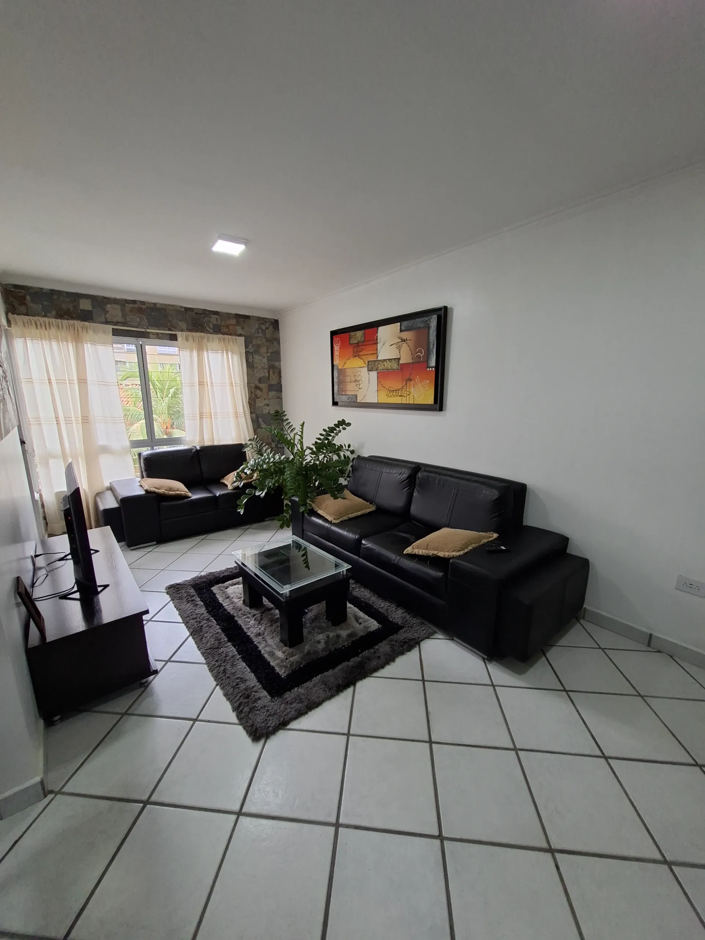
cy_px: 470
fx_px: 353
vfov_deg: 106.2
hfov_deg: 89.9
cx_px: 352
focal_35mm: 13
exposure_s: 1/40
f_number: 2.2
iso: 125
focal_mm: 1.74
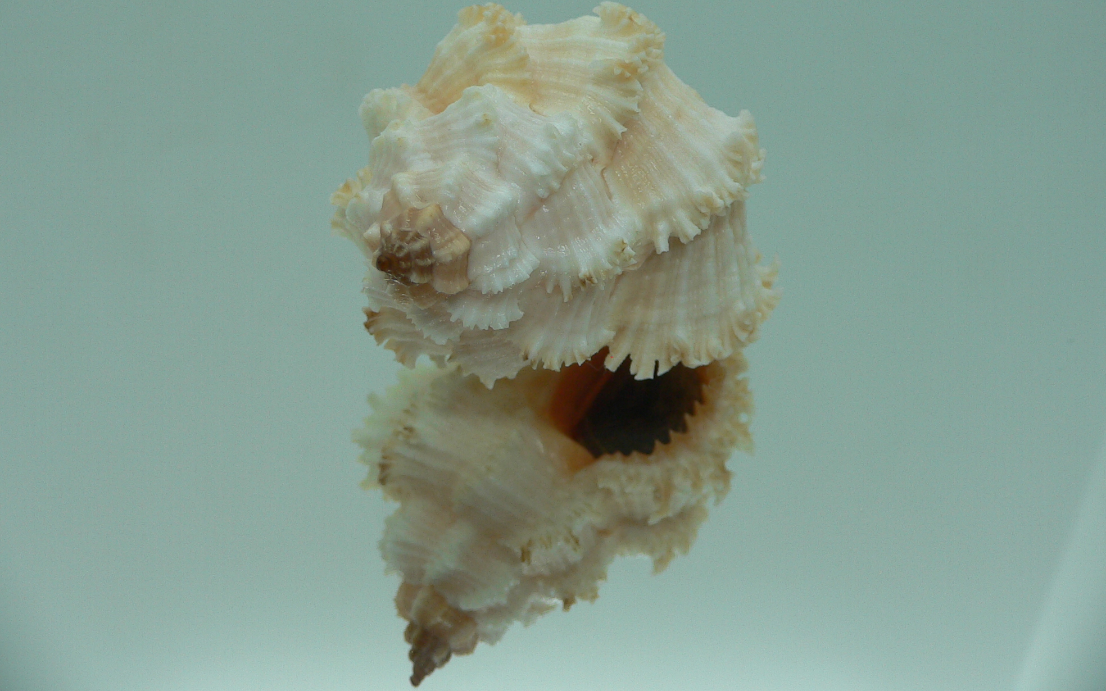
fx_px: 1145
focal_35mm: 38
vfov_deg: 33.5
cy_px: 274
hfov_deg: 51.5
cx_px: 549
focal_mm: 4.6
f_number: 2.8
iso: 80
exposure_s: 1/80
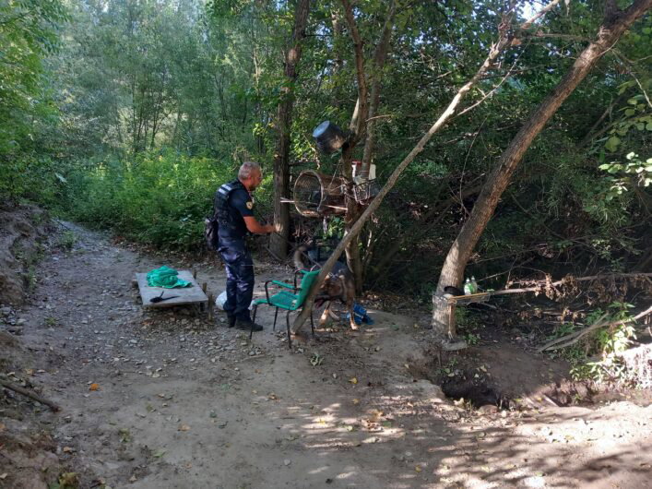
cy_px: 244
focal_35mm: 27
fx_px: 508
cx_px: 326
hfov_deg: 65.3
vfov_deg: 51.3
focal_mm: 4
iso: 100
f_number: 1.8
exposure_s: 1/50
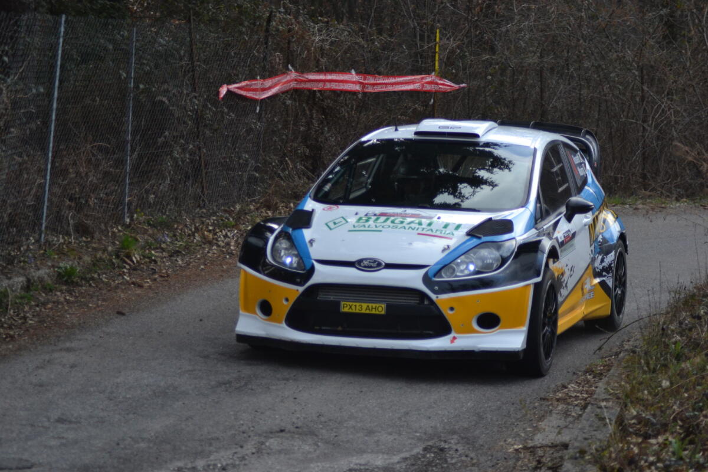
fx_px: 2065
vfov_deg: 13.0
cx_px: 354
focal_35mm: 105
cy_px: 236
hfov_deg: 19.5
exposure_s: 1/640
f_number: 4
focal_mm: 70
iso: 400
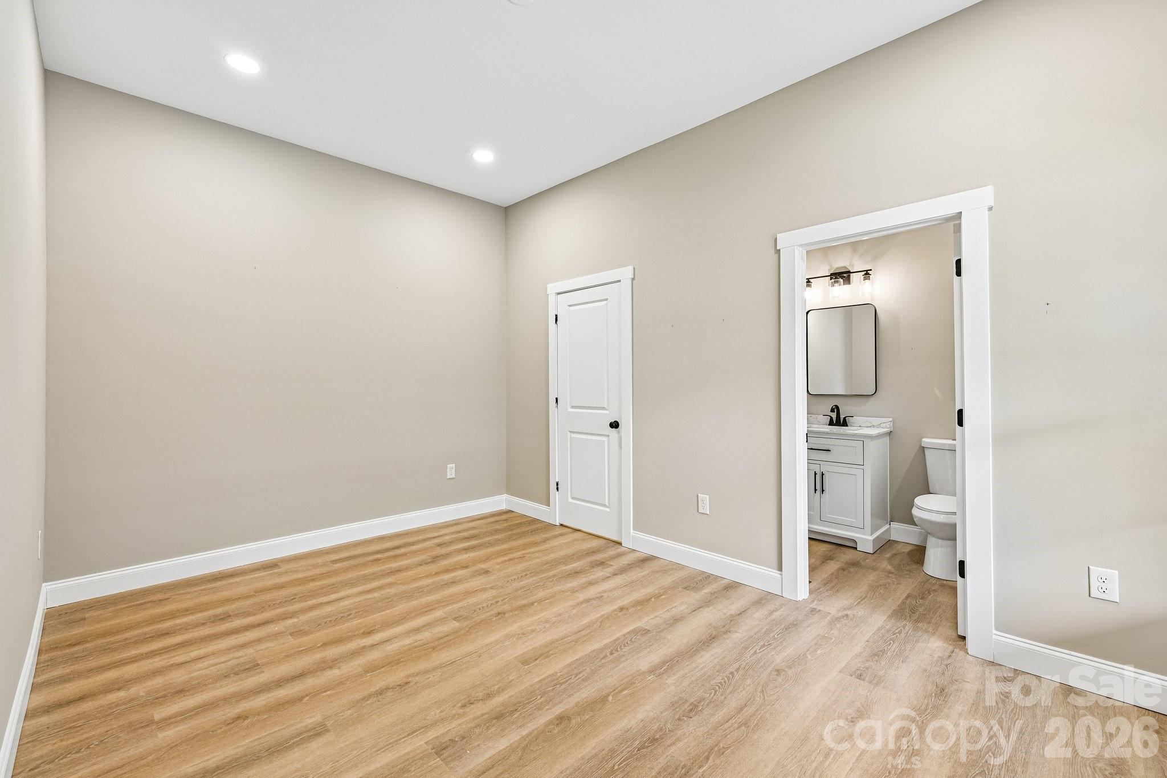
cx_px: 584
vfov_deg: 75.5
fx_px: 502
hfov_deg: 98.5
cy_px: 389
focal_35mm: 16
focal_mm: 15.5
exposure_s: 1/15
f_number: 8
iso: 320
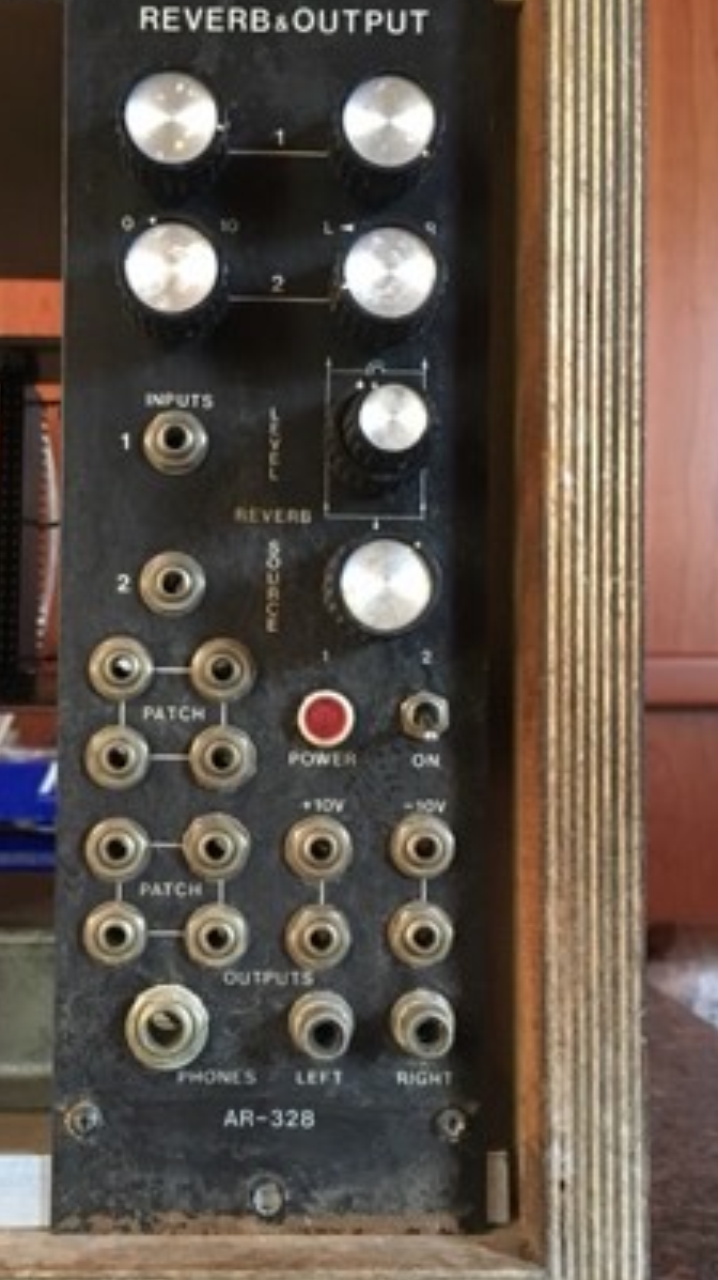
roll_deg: +0.1
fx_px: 1288
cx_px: 253
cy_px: 645
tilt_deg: -0.8
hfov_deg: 31.0
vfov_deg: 52.8
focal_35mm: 38
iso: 250
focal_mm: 4.15
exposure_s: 1/15
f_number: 2.2
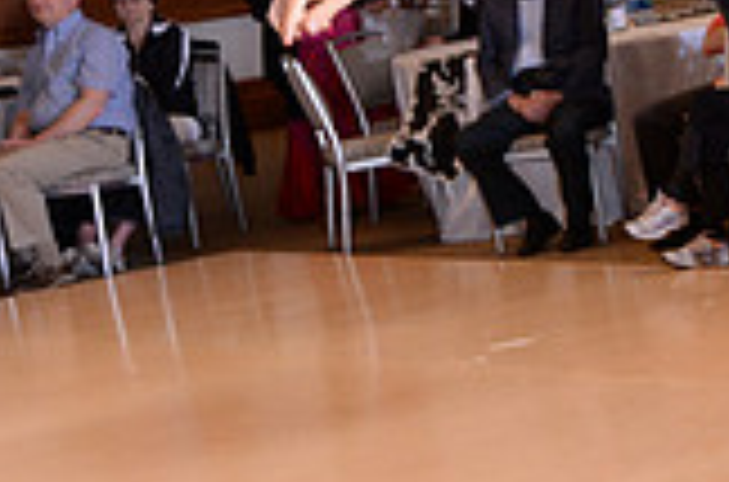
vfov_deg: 8.6
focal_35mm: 158
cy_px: 286
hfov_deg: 12.0
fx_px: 3190
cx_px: 1292
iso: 1250
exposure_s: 1/200
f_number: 5
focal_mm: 44
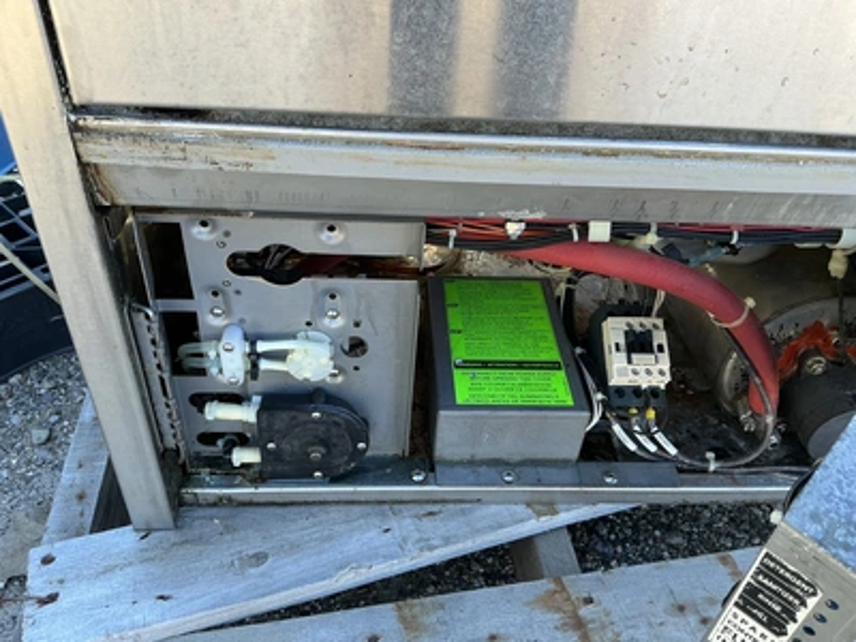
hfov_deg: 63.4
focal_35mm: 28
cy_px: 321
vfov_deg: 49.7
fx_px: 692
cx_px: 428
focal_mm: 3
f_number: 1.8
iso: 20
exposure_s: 1/122
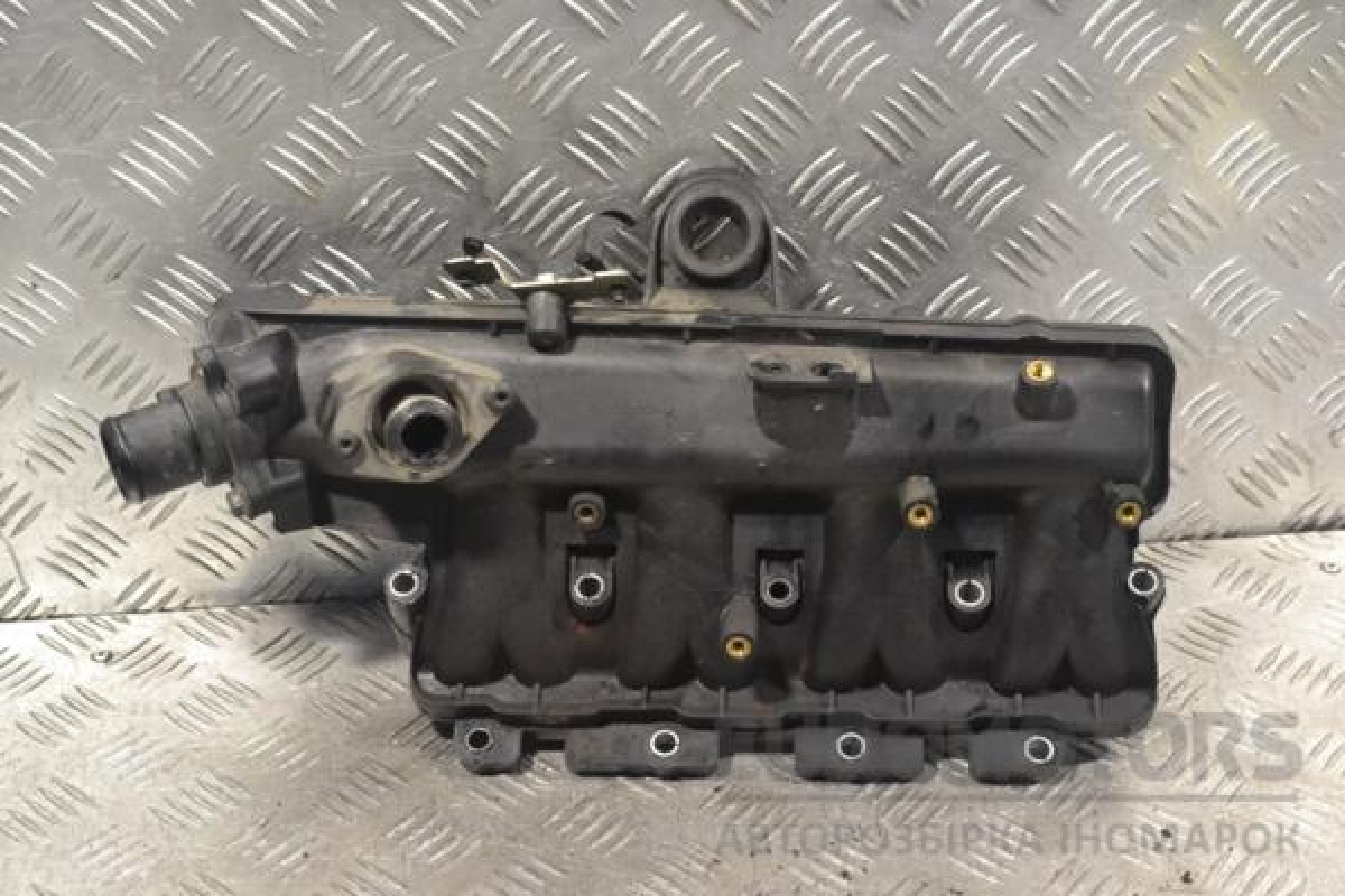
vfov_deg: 25.1
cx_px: 672
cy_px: 448
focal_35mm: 54
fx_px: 2017
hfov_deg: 36.9
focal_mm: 36
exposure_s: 1/200
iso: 3200
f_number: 7.1
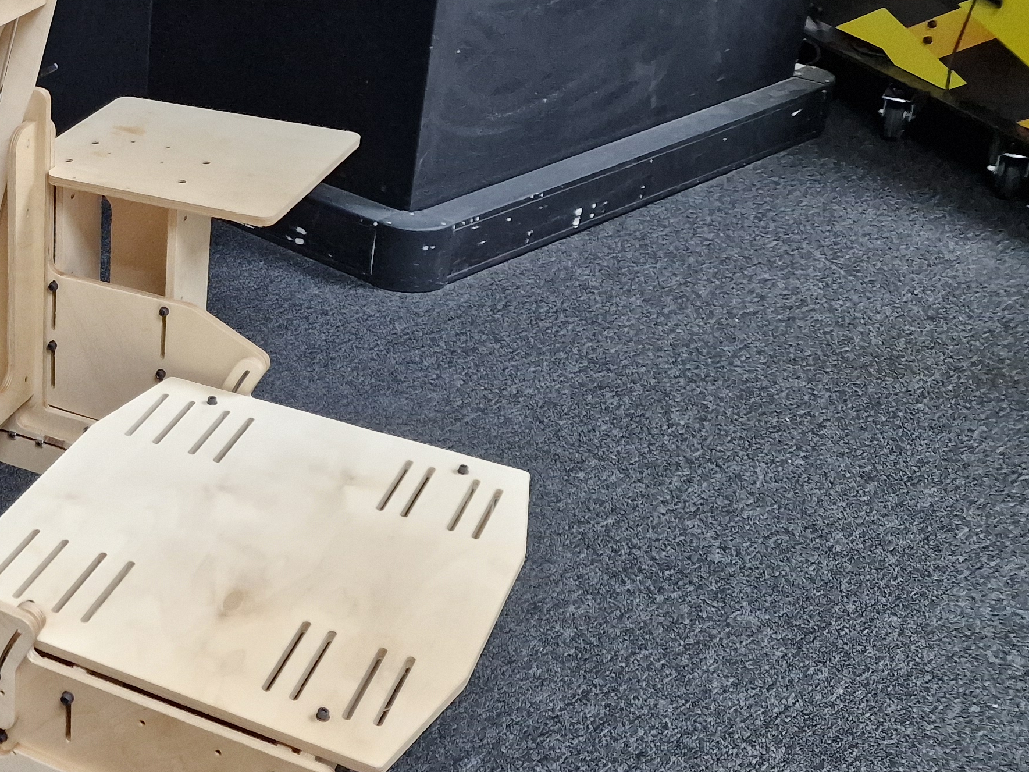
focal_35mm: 52
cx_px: -62
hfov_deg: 32.9
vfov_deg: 27.9
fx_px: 1546
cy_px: 269
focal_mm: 6.4
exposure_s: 1/100
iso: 500
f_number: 1.8
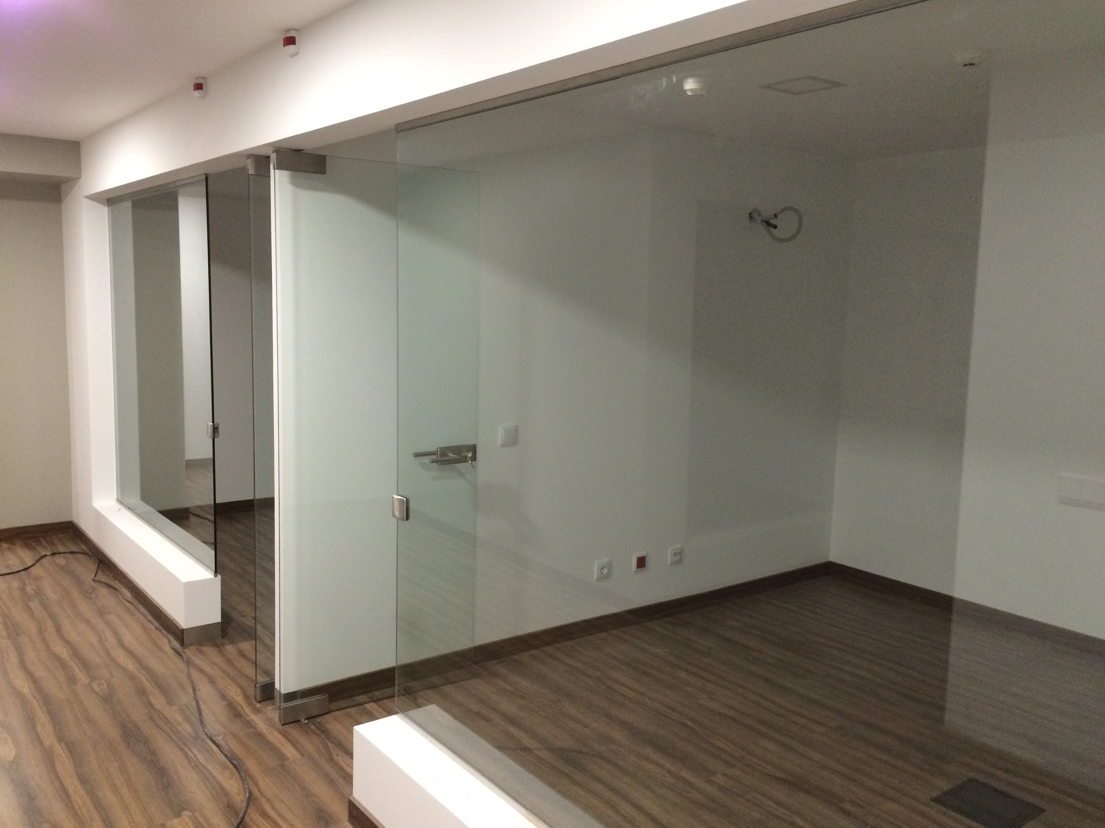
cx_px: 552
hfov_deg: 61.7
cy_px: 414
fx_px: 926
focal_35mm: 29
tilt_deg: -5.9
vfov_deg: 48.2
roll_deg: -2.3
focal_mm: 4.15
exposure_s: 1/30
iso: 200
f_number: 2.2
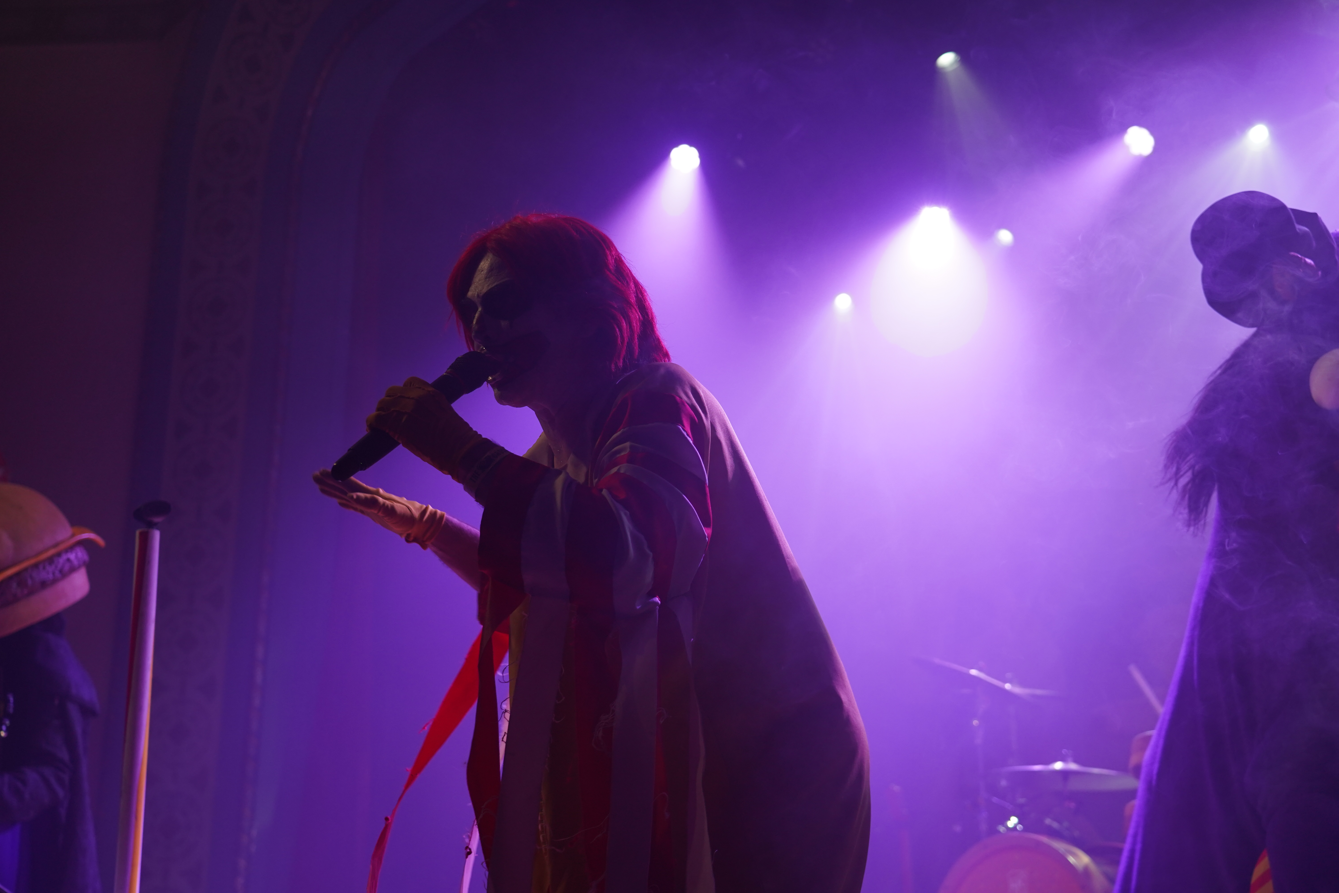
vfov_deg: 29.9
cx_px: 670
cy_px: 446
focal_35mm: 45
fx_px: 1674
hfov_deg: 43.6
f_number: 4
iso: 1000
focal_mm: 45
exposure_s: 1/160
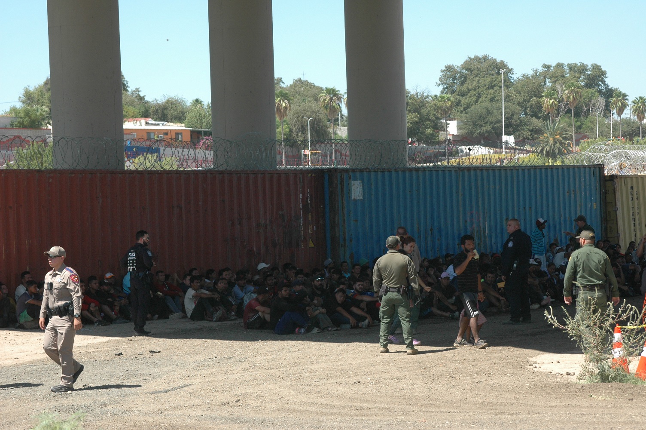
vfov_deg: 13.0
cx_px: 323
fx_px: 1882
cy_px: 215
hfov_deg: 19.5
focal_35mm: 105
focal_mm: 70
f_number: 8
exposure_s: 1/500
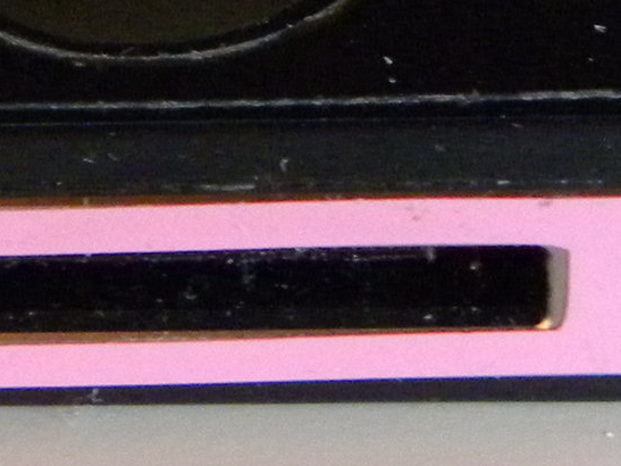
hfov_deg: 10.9
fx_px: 3246
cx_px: 220
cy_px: 88
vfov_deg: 8.2
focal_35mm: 181
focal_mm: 5.9
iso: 400
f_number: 2.8
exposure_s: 1/33.3
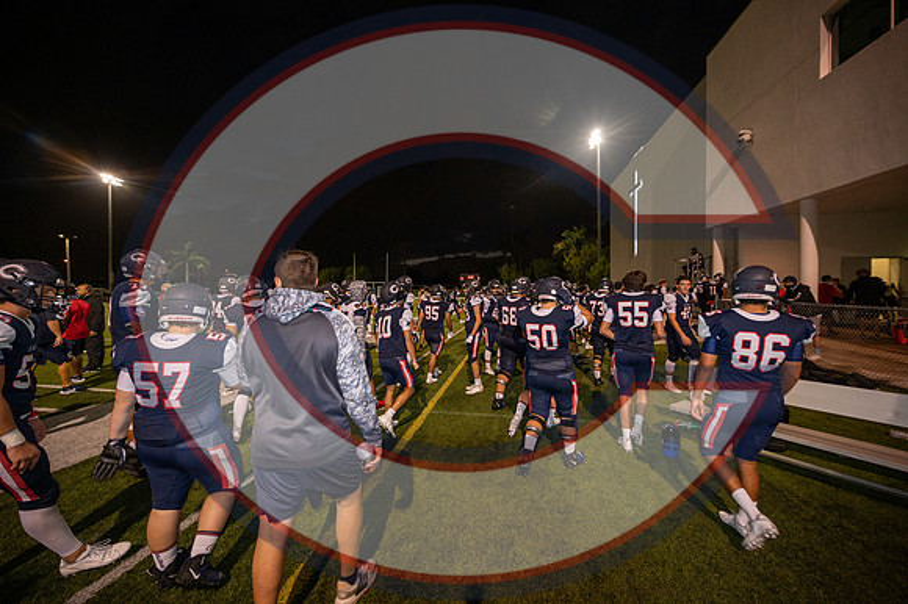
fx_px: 353
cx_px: 454
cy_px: 302
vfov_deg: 81.1
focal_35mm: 14
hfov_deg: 104.3
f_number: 4
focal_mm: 14
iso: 2200
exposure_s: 1/200
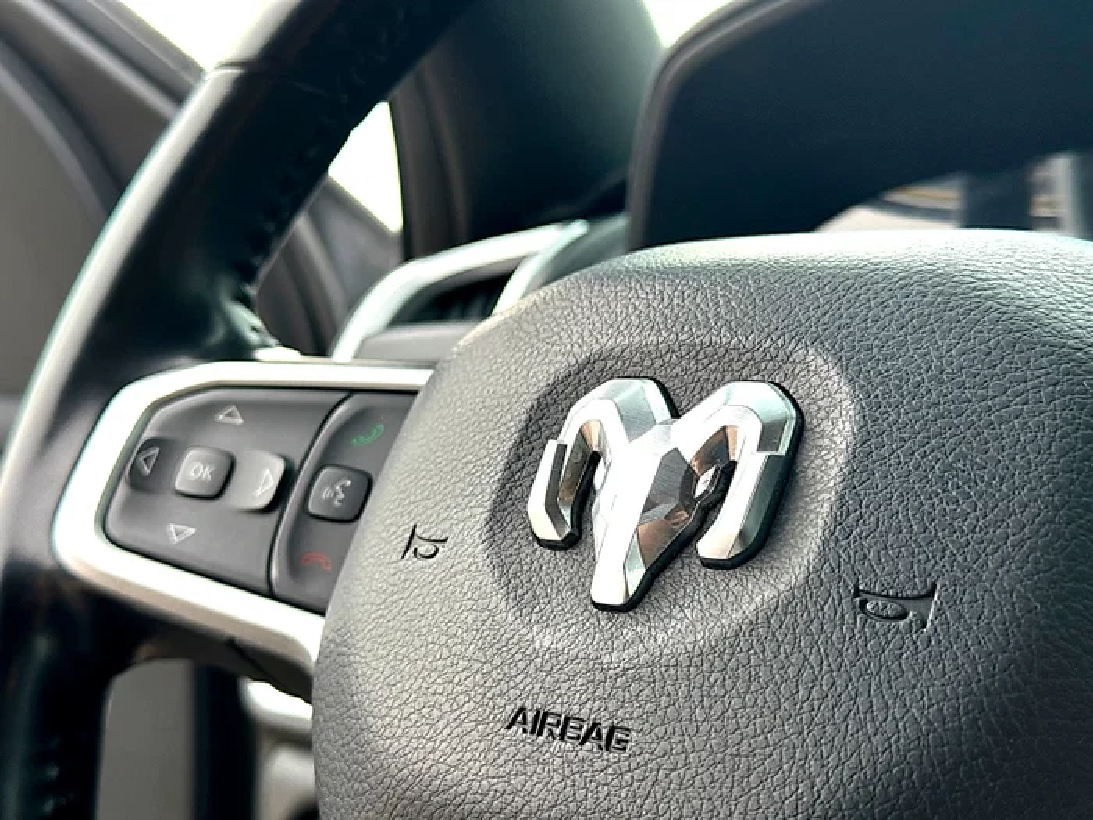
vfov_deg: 30.3
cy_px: 410
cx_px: 546
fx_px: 1516
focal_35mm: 48
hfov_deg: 39.7
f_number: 1.78
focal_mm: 6.86
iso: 64
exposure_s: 1/393
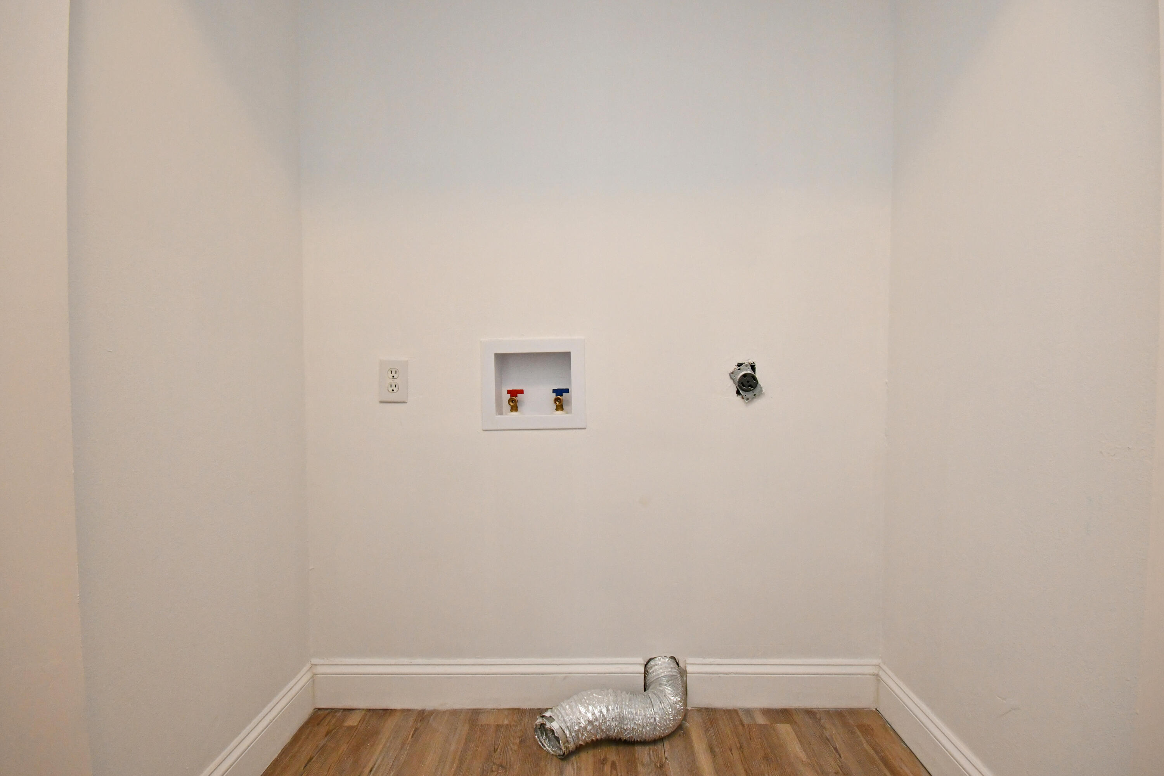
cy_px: 388
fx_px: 485
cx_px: 582
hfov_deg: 100.4
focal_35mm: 15
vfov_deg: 77.3
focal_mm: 10
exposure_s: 1/50
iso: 1600
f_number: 10
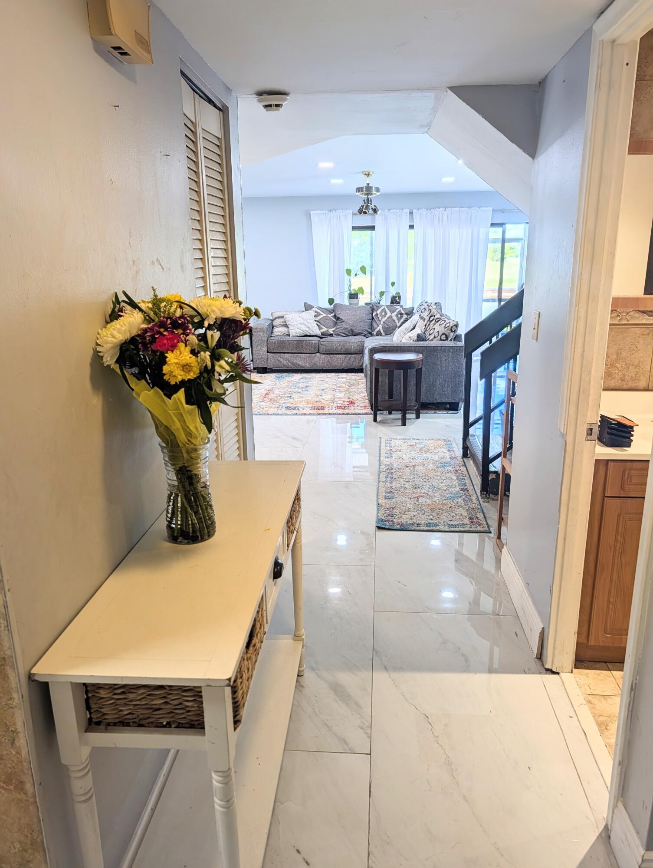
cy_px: 434
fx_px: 602
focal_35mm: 24
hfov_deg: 56.9
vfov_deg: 71.5
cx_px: 326
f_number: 1.68
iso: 19
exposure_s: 1/167
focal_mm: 6.9
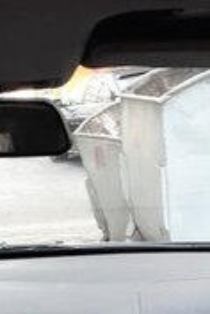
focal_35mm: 105
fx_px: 919
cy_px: 352
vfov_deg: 18.6
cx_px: -12
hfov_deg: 12.8
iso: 64
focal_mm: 3.71
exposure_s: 1/50
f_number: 1.7
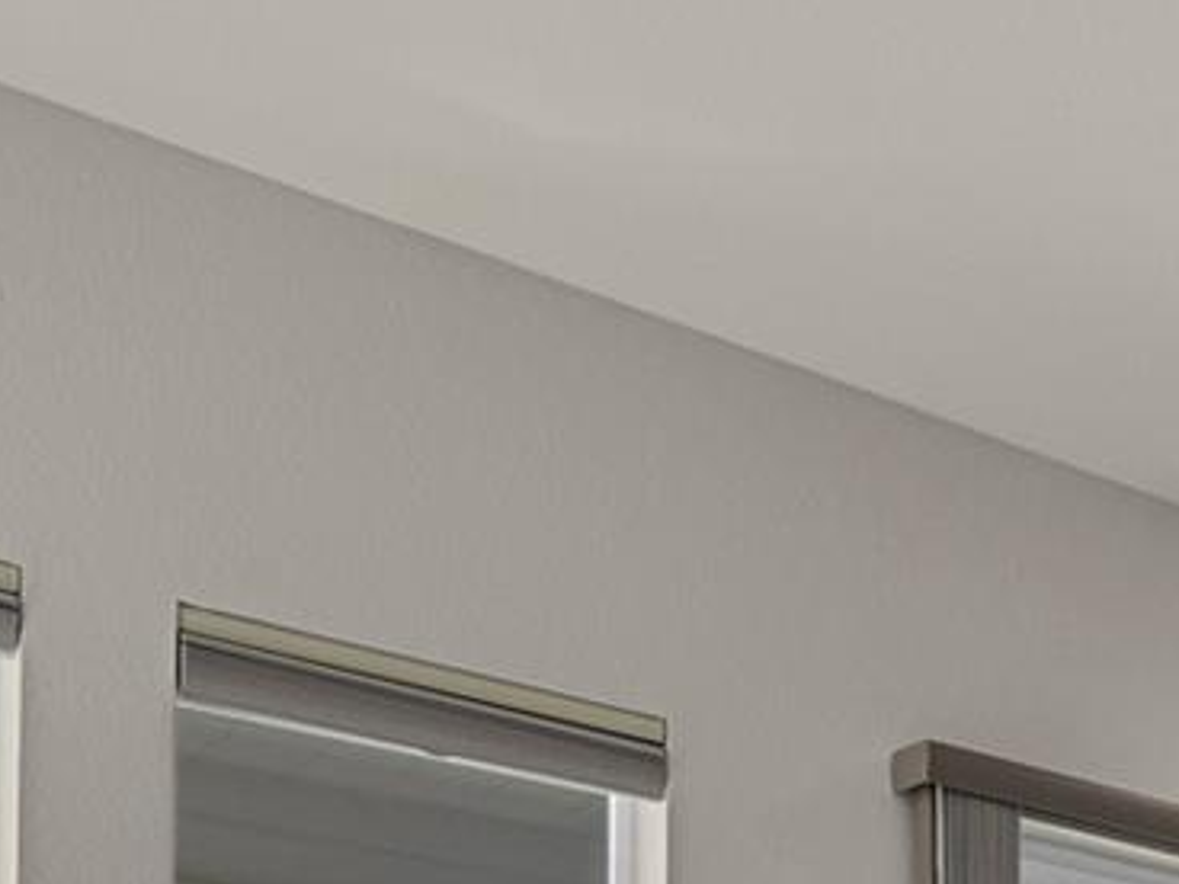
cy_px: 1573
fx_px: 2418
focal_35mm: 71
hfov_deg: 22.5
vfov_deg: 17.1
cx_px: 1768
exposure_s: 1/2.5
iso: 250
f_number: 8
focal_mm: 17
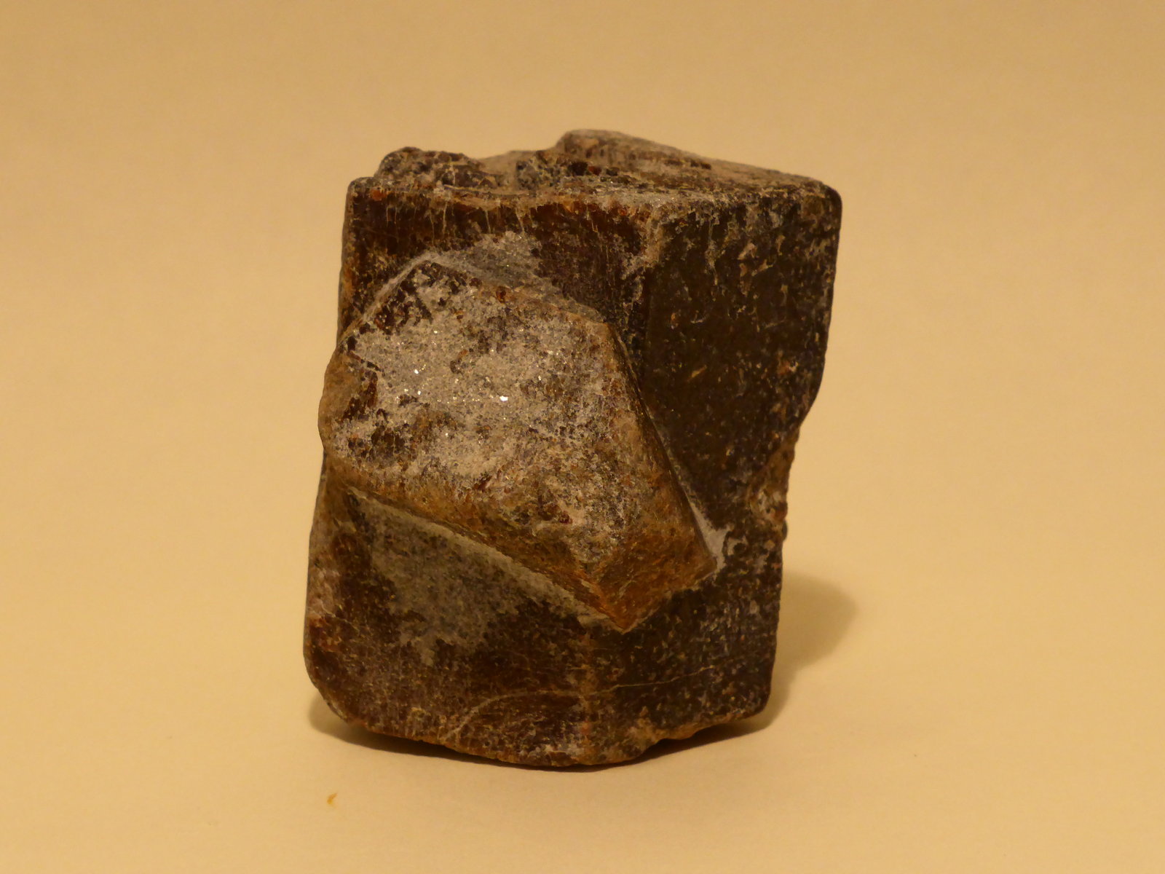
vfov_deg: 15.2
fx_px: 3265
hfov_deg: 20.2
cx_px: 582
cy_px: 437
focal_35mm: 97
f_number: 5.2
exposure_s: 1/60
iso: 400
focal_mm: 16.1
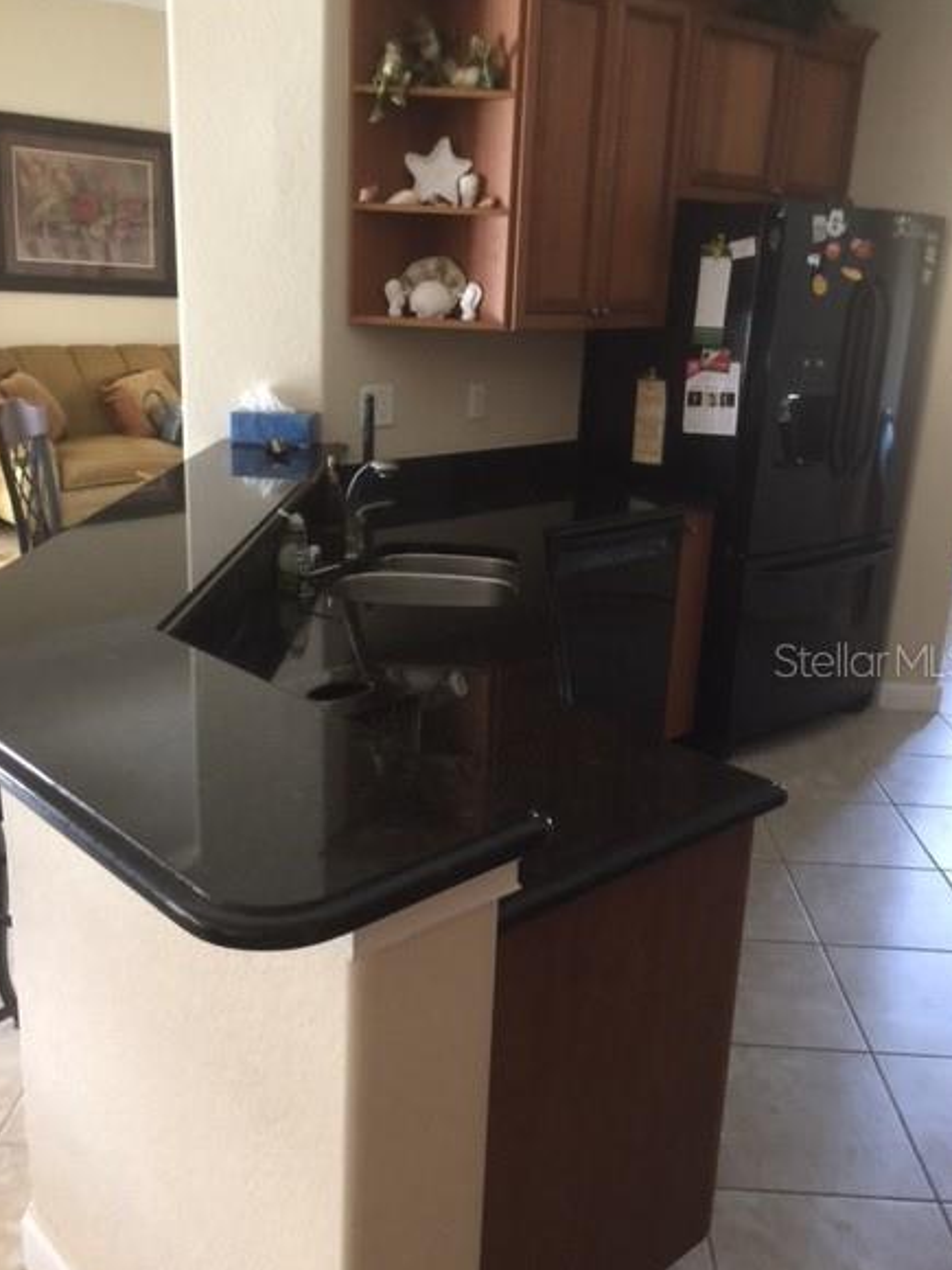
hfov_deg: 44.1
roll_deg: -1.7
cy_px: 659
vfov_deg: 56.8
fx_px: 1173
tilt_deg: -18.7
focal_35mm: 32
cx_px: 455
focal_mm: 4.15
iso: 64
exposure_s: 1/4
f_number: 2.2
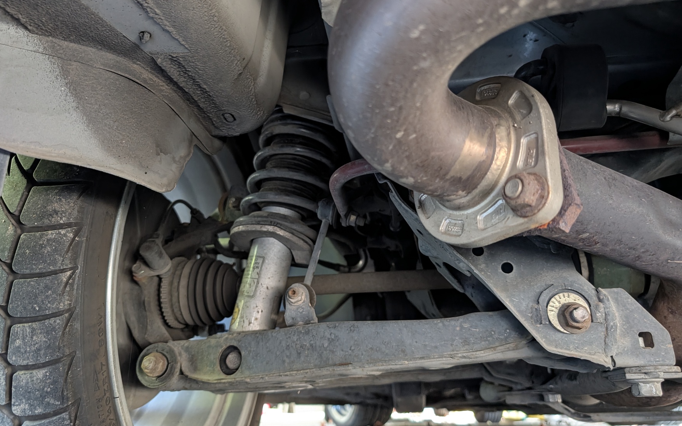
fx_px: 483
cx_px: 337
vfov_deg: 47.6
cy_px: 202
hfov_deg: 70.4
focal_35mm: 26
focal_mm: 6.9
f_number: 1.68
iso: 274
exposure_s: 1/38.8
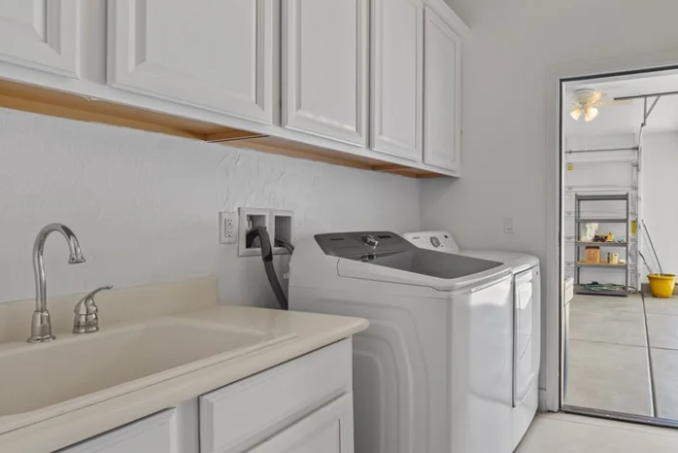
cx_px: 449
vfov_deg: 57.2
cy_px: 215
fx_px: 414
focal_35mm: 22
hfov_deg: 76.2
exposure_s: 1/20
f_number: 8
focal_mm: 10
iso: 400
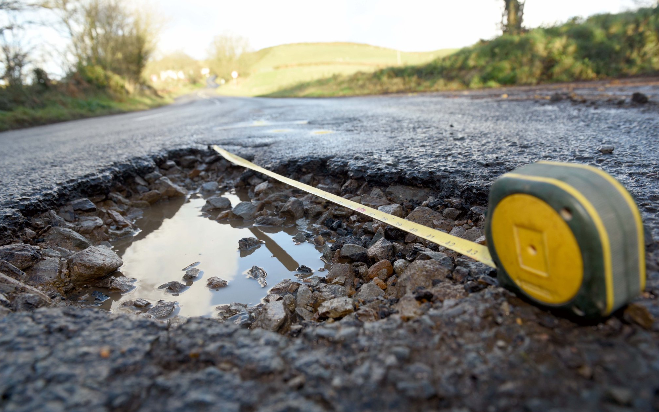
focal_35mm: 25
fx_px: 449
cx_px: 333
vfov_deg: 49.2
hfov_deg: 72.5
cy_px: 224
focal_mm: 24
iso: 400
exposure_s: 1/250
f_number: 6.3
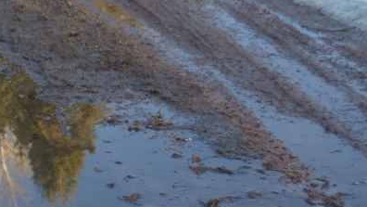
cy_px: 159
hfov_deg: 18.6
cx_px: -30
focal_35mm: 111
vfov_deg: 10.9
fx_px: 1080
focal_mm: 28
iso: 400
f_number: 4
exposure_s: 1/60
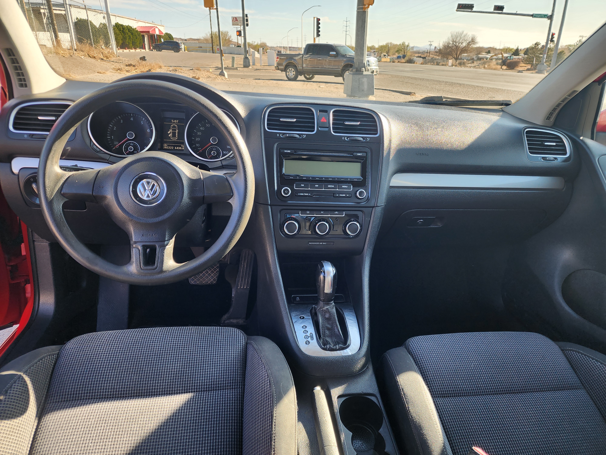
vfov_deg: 58.9
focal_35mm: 23
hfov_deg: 73.9
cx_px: 303
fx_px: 403
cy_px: 228
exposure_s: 1/180
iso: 50
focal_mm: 6.4
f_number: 1.8
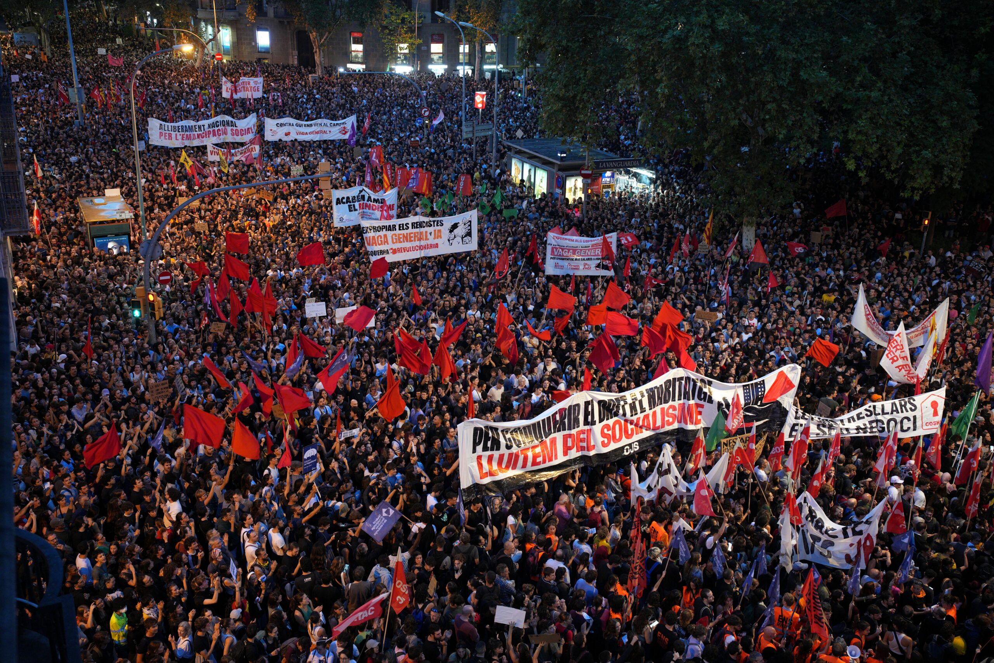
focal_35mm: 35
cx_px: 497
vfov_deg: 37.9
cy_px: 332
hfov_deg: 54.4
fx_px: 966
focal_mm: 35
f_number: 2.5
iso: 2500
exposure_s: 1/100
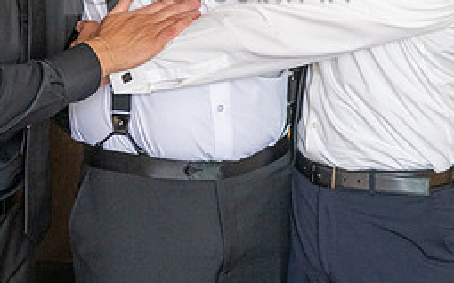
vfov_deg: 13.1
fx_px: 1212
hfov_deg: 21.2
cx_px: 277
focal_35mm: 98
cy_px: -17
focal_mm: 38
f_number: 3.2
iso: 1250
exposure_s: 1/160
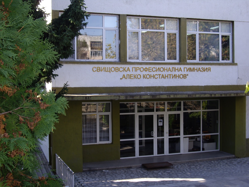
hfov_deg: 34.9
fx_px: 396
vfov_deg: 26.6
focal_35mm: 55
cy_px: 94
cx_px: 124
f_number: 3.4
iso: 64
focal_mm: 11.5
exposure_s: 1/125
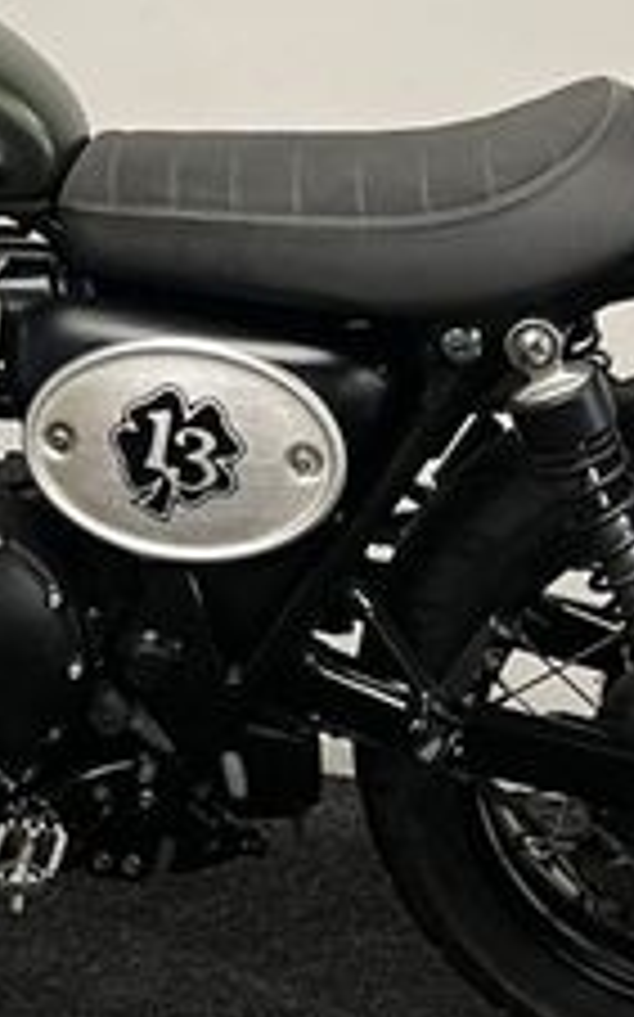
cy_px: 212
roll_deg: -1.7
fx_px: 2159
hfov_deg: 16.5
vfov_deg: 26.0
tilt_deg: -6.5
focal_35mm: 78
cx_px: 103
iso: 80
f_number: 1.6
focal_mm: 5.1
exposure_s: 1/50
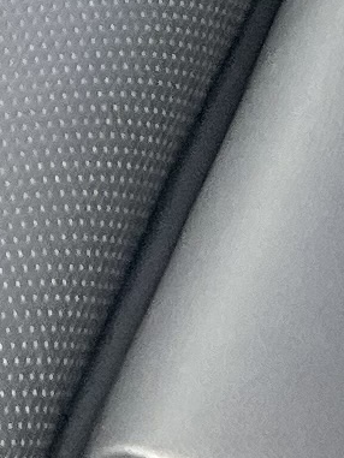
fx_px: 4066
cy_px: -1099
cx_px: -376
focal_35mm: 307
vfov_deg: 5.8
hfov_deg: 4.8
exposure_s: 1/122
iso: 64
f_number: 1.8
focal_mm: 3
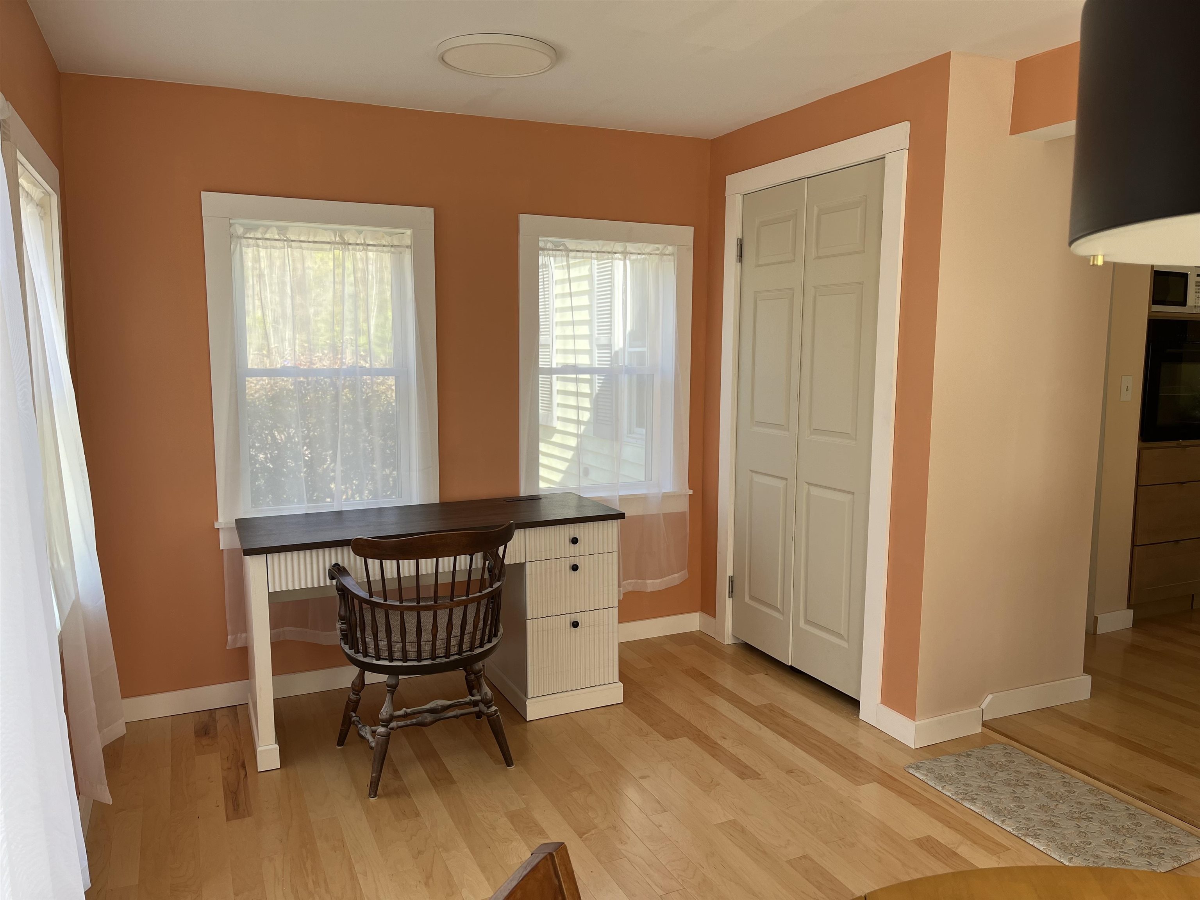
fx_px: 901
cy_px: 450
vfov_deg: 53.1
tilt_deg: -7.3
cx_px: 600
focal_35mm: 26
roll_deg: -0.2
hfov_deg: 67.3
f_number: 1.6
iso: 40
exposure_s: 1/164
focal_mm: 5.1
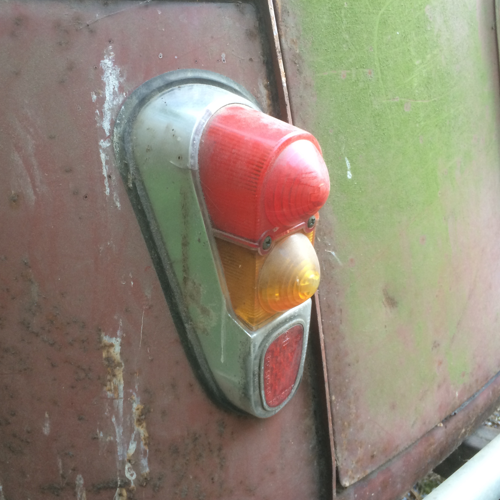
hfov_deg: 47.2
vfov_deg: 47.2
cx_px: 227
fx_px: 572
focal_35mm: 35
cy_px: 252
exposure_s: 1/33
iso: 100
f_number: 2.2
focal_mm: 4.15
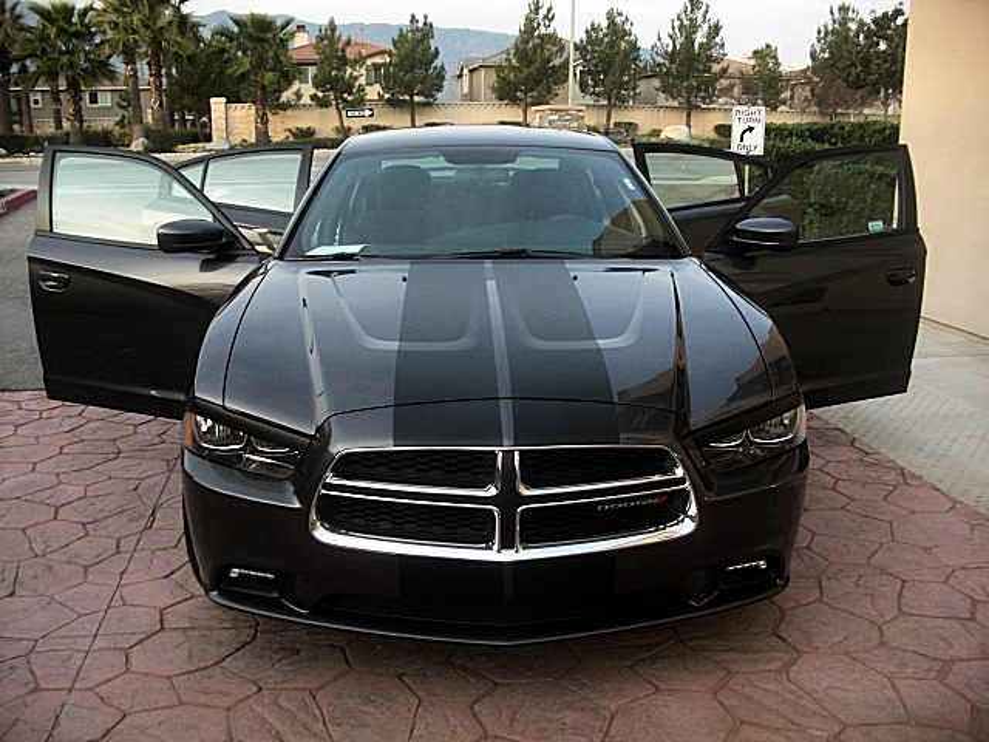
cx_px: 494
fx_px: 1029
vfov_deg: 39.7
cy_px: 371
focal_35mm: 36
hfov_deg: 51.4
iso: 100
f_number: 2.8
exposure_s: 1/100
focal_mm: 6.3
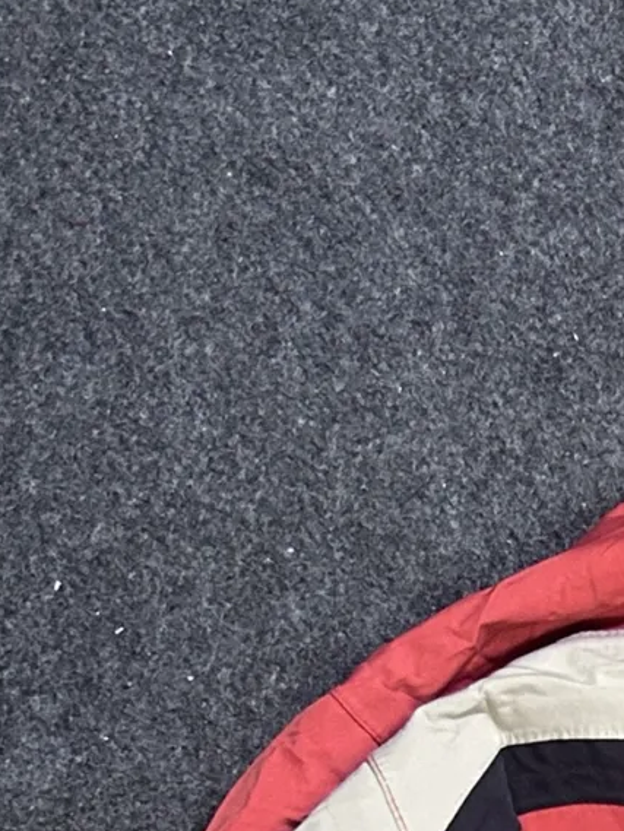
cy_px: 1180
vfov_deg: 15.7
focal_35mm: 117
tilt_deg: -66.8
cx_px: 1033
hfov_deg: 11.9
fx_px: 2811
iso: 320
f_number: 1.5
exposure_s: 1/50
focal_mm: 5.7
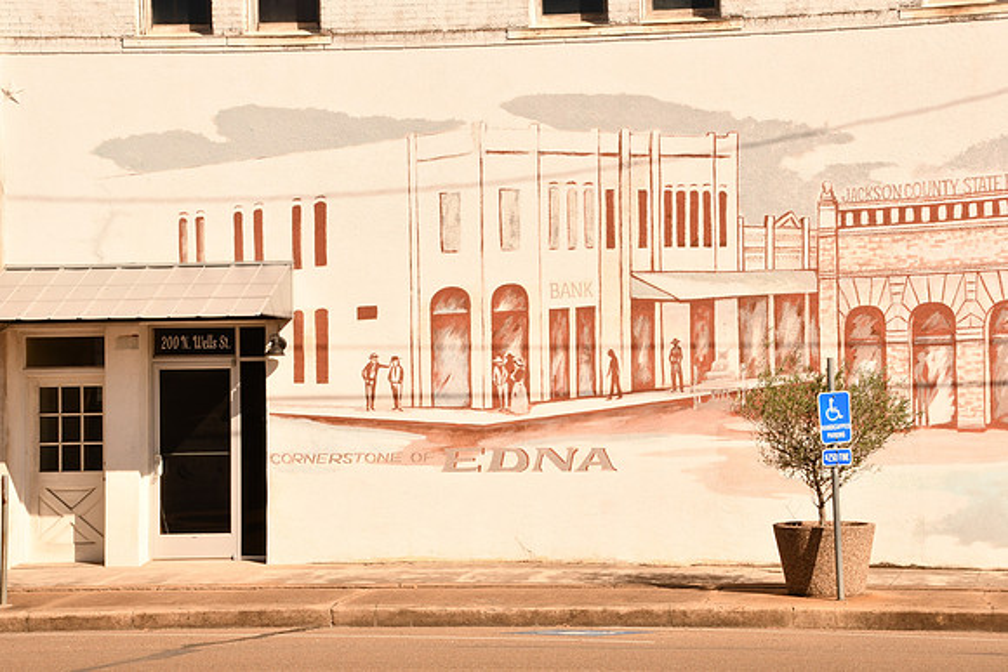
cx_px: 504
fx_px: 2941
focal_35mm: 105
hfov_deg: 19.5
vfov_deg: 13.0
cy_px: 336
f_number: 22
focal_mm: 70
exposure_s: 1/160
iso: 250
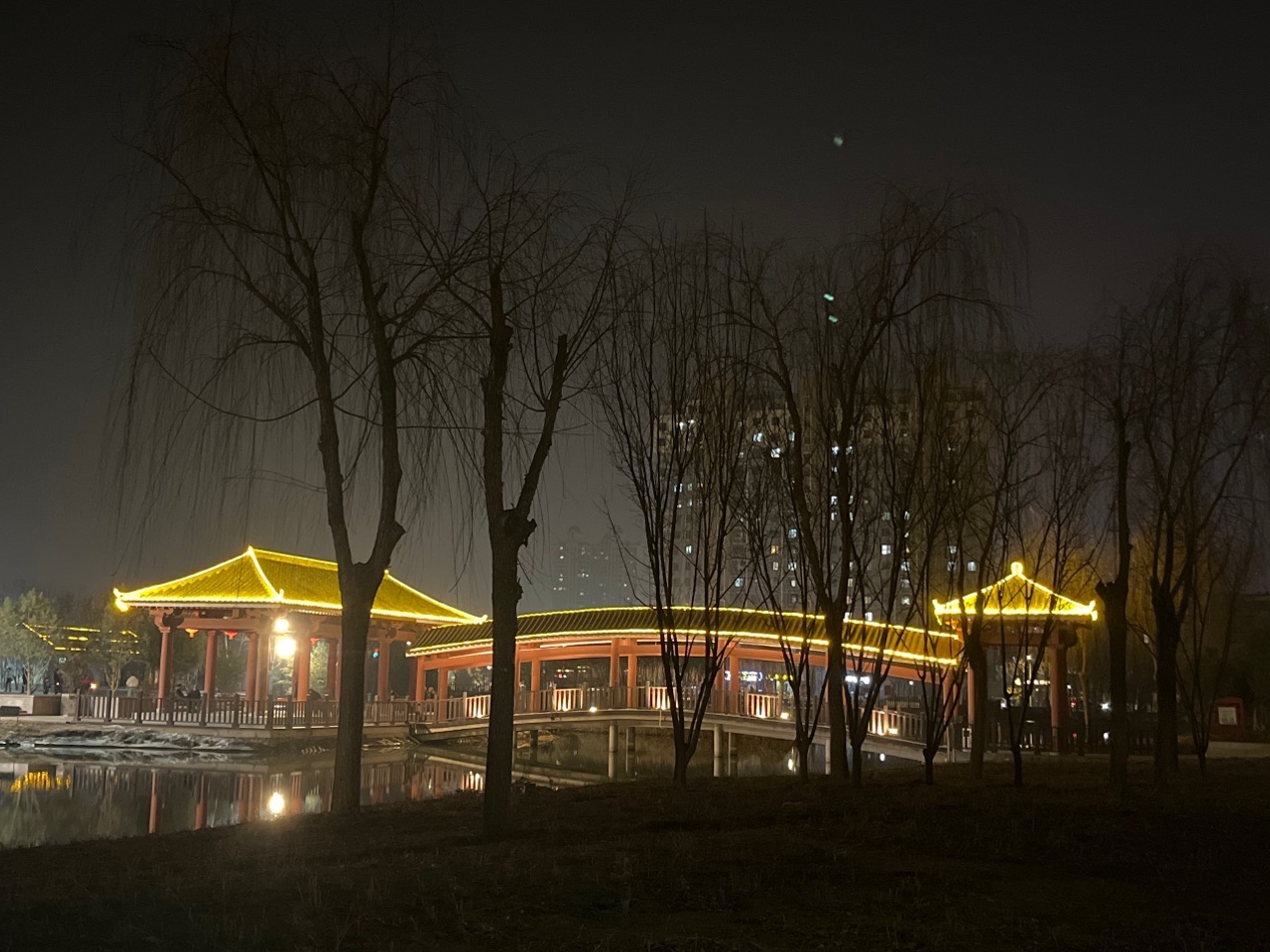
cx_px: 556
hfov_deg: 45.7
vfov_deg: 35.1
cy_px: 475
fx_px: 1504
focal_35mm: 41
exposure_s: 1/17
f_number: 1.6
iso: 1000
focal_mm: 5.1
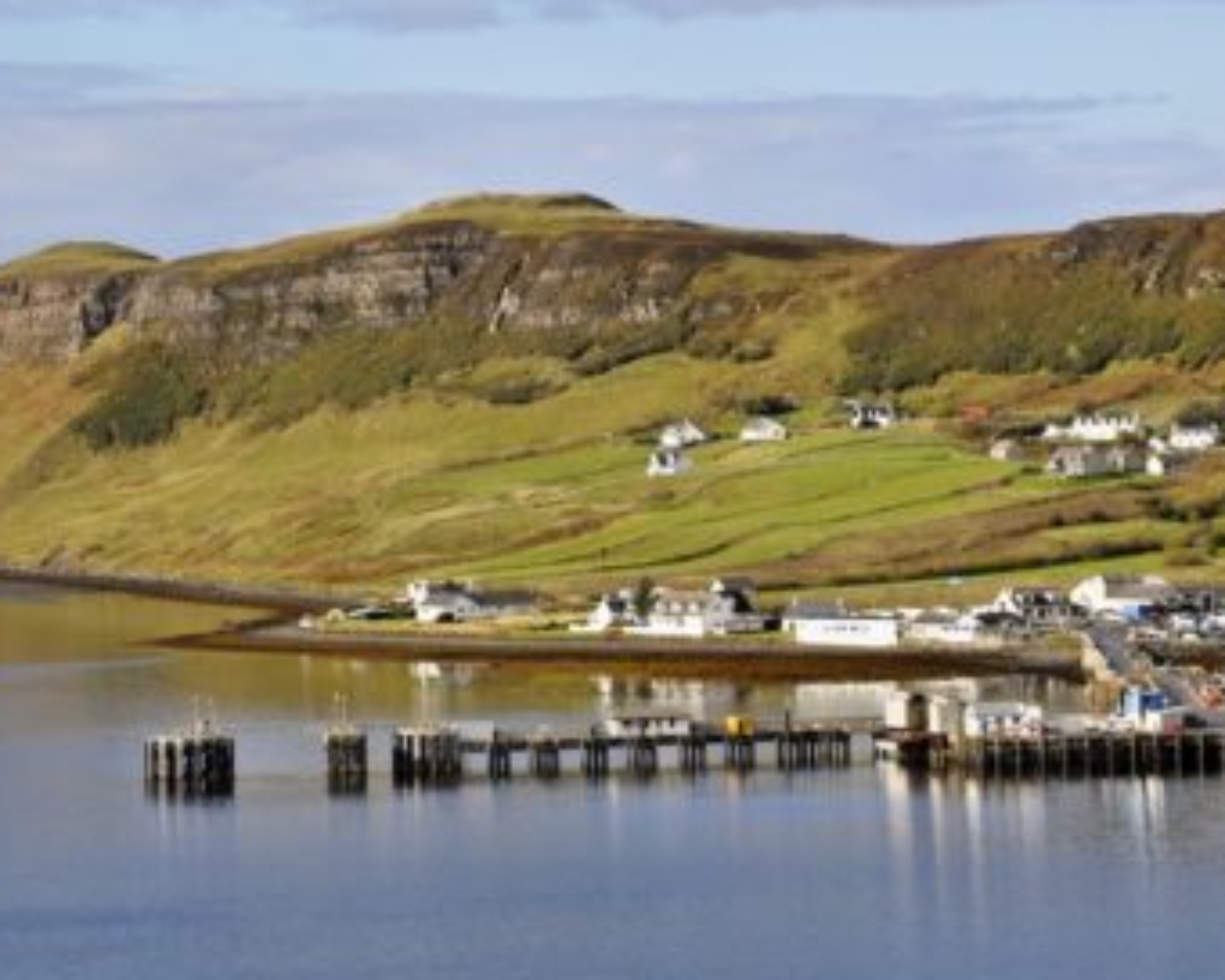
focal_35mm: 159
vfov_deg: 9.7
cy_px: 449
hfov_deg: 12.1
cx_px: 587
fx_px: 5765
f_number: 9
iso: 200
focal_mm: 60
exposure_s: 1/320
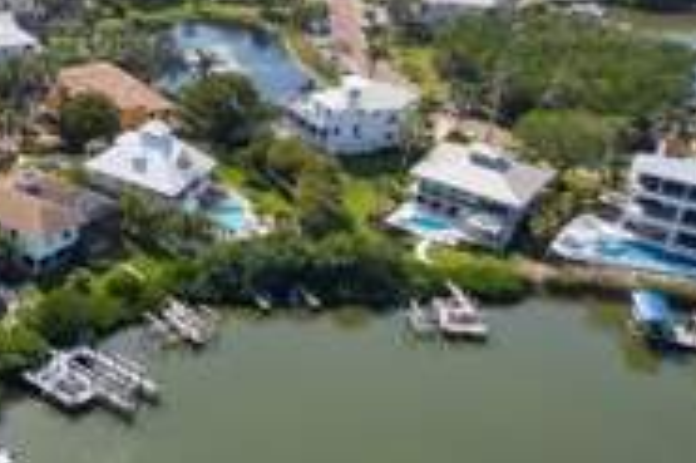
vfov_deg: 23.5
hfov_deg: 29.2
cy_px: 107
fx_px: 1101
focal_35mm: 57
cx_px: -181
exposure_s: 1/2500
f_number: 2.8
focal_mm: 8.38
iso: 100
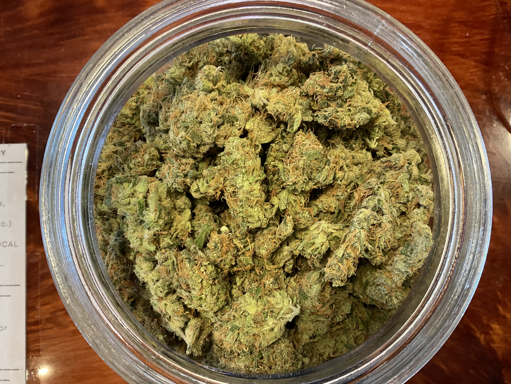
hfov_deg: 61.7
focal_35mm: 29
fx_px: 428
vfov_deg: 48.2
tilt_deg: -86.4
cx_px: 256
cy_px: 192
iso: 200
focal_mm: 3
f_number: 1.8
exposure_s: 1/60
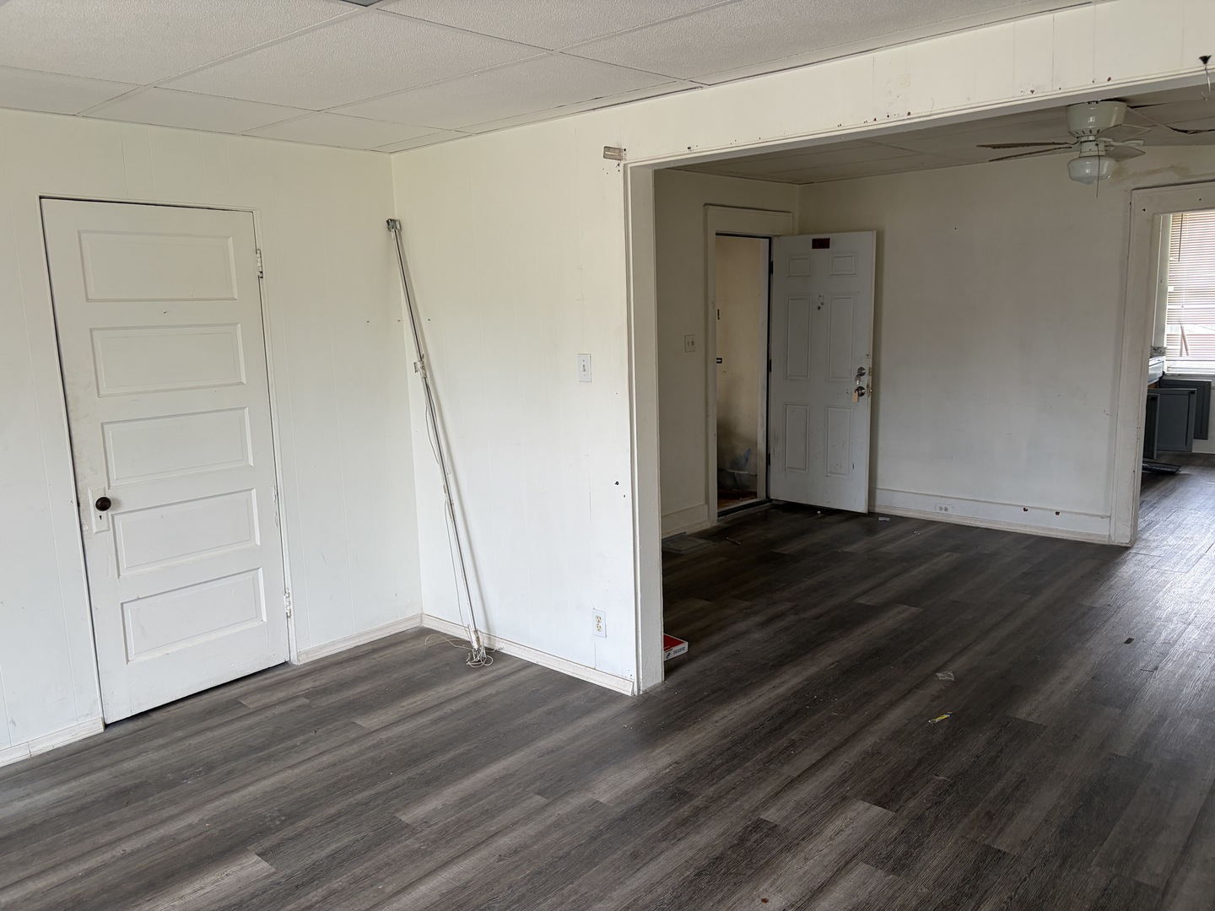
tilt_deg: -8.9
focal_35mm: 26
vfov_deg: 53.1
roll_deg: +3.2
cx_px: 608
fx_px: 913
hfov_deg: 67.3
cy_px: 456
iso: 80
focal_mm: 5.96
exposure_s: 1/121
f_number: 1.6
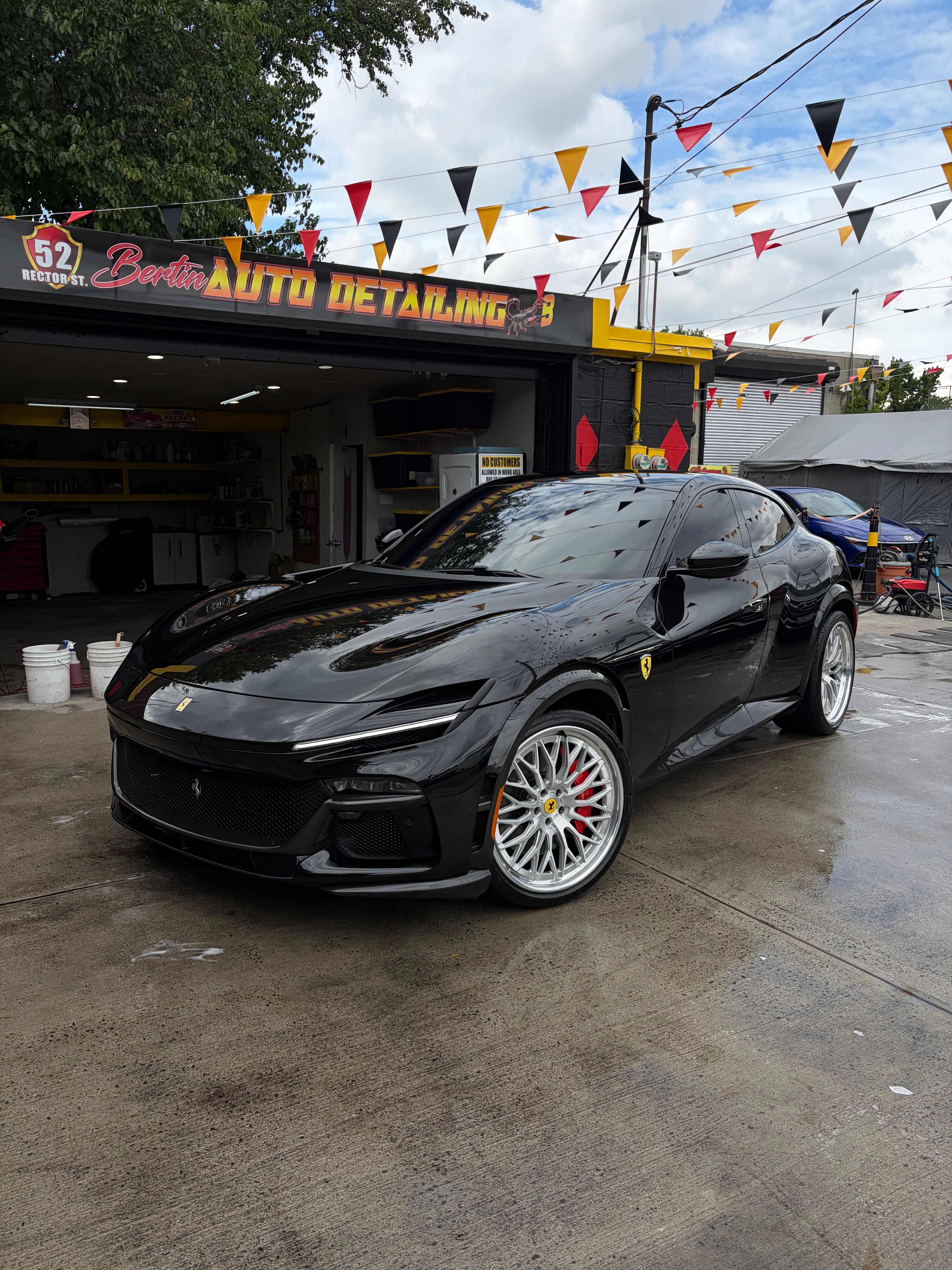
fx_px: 953
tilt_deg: -7.0
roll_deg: -1.2
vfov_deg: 67.3
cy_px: 635
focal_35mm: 26
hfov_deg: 53.1
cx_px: 476
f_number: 1.6
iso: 64
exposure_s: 1/1364
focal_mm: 5.96
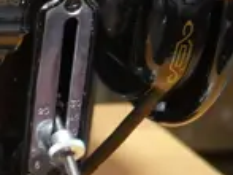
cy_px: 77
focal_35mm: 265
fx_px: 1782
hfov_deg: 6.9
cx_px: -388
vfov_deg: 5.6
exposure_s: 1/60
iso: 640
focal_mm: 19
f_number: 4.1
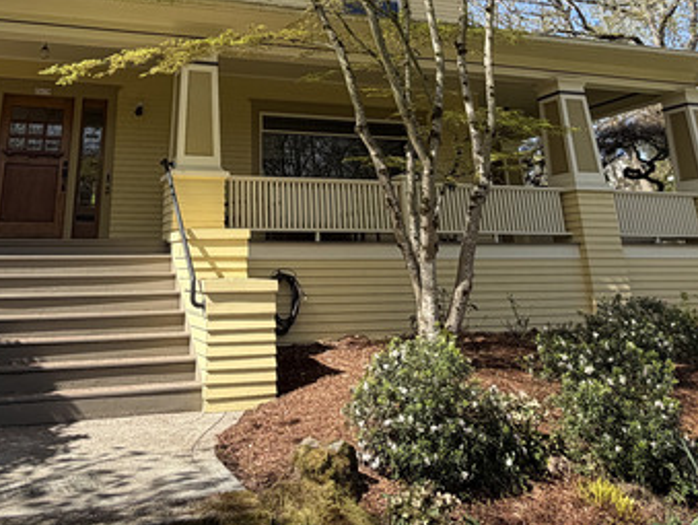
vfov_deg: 39.4
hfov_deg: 54.5
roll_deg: +0.9
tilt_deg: +19.7
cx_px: 251
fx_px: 666
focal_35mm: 33
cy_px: 37
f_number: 2.2
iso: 40
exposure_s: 1/527
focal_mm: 2.22
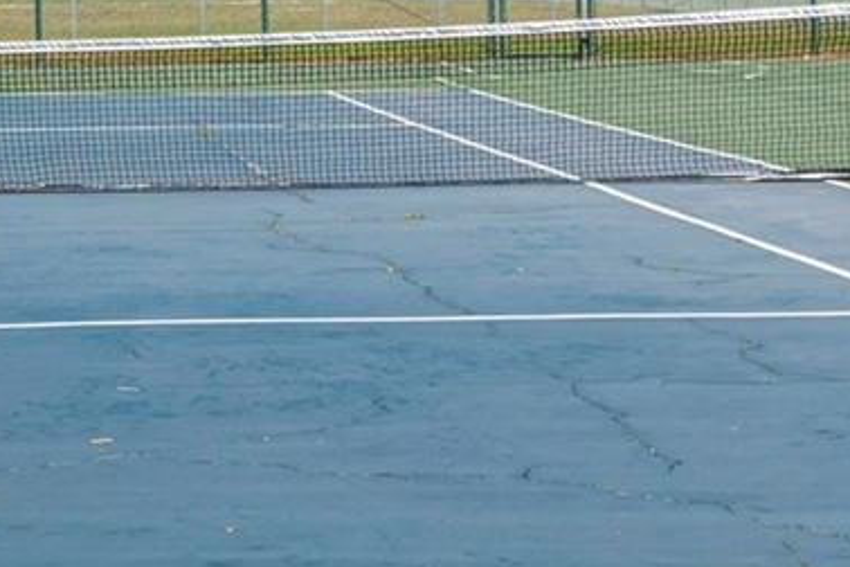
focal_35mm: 127
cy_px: -171
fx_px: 2998
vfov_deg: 10.6
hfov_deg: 15.5
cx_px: -207
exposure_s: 1/1000
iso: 200
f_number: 7.1
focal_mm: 20
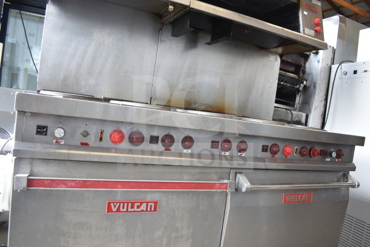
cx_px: 185
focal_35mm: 27
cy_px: 124
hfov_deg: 67.4
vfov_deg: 48.0
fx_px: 278
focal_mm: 18
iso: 320
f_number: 3.5
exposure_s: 1/30
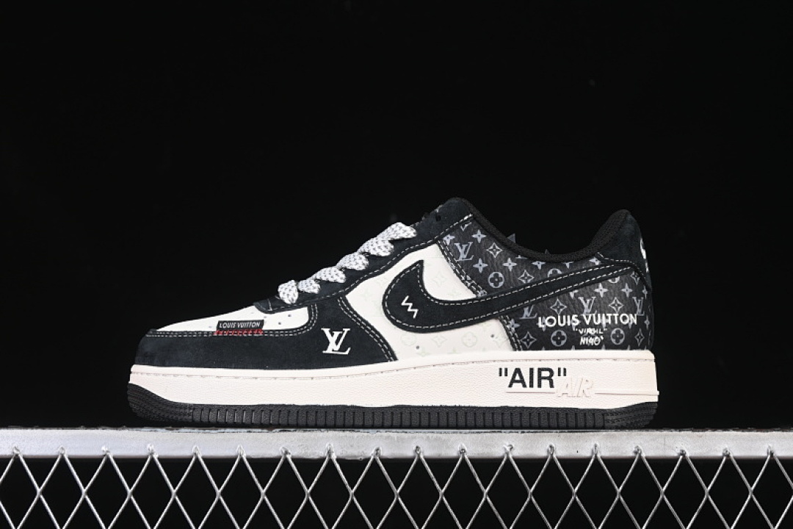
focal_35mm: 75
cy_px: 264
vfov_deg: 18.2
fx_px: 1652
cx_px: 396
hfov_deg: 27.0
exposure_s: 1/60
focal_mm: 50
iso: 160
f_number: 6.3
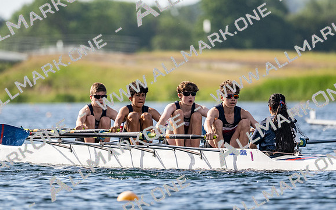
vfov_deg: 2.1
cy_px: 112
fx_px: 5633
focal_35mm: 615
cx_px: 168
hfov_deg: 3.4
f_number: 4.5
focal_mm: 400
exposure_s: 1/2500
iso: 320
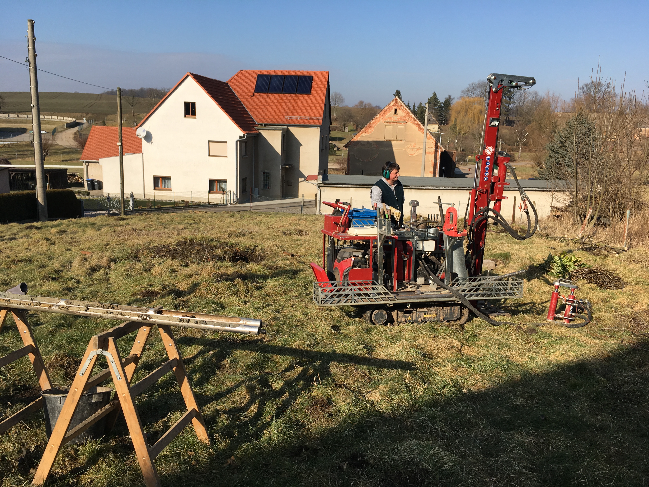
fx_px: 544
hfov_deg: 61.7
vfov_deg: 48.2
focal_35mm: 29
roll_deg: -2.1
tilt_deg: -12.5
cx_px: 324
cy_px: 244
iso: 25
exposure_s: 1/1637
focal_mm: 4.15
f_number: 2.2
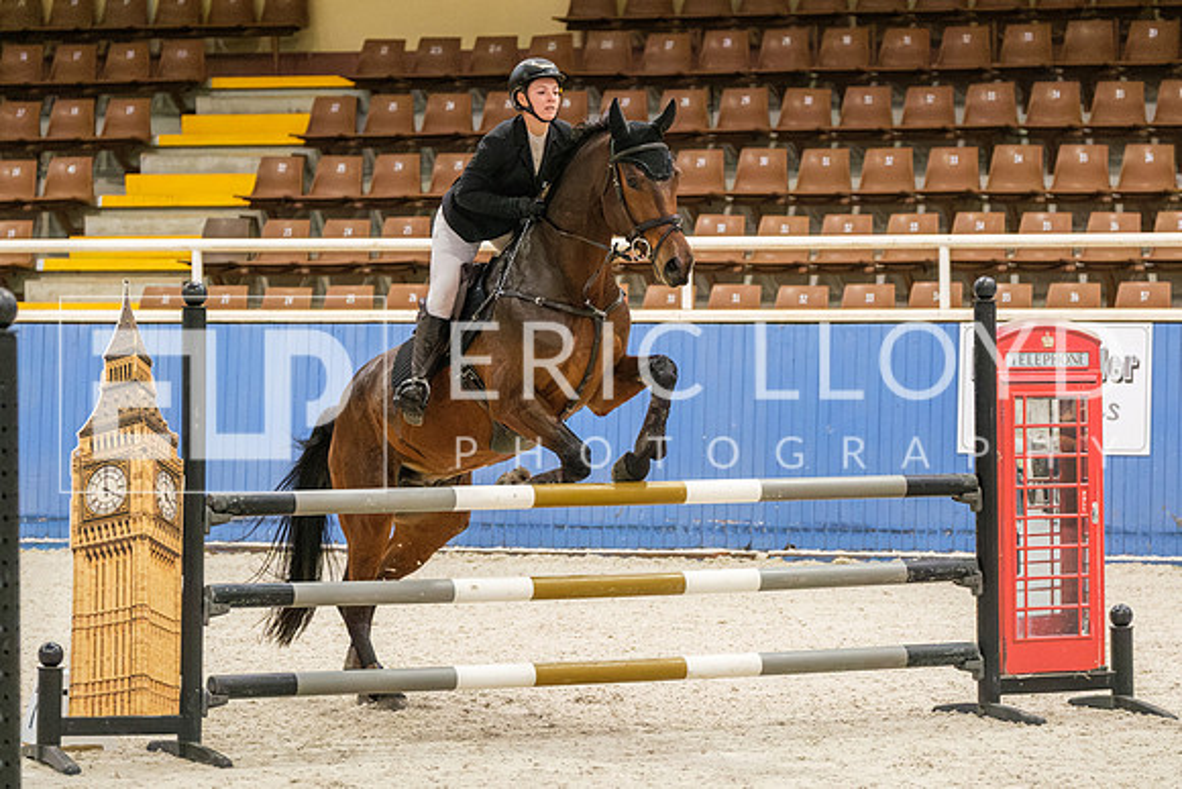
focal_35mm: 152
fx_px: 4980
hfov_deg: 13.5
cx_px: 561
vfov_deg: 9.1
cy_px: 387
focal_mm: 90.6
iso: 8000
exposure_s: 1/800
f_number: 2.8
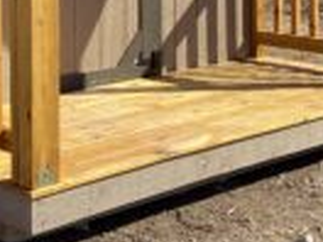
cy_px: -83
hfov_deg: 18.9
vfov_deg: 13.9
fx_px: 952
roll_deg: +1.1
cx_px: 21
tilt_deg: -5.0
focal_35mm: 102
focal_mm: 3.3
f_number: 2.4
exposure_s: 1/970
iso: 25
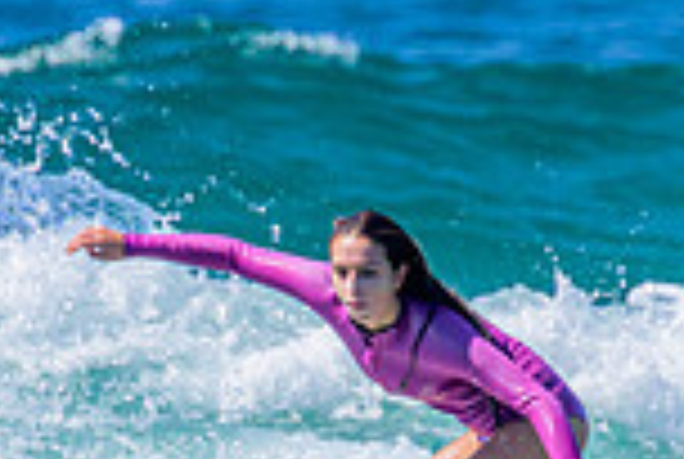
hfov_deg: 0.7
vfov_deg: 0.5
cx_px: 400
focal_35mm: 3043
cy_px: 610
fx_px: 57930
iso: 720
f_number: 11
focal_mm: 800
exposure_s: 1/2000
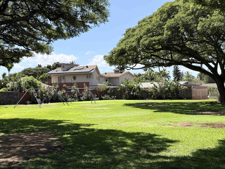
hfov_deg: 39.7
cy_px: 84
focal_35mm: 48
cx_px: 112
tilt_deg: +1.9
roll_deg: +0.7
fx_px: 312
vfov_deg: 30.3
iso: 80
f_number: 1.78
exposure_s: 1/4098
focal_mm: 6.76
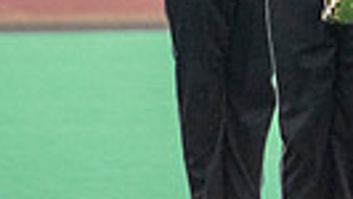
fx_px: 8579
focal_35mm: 916
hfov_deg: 2.4
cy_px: -245
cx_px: 555
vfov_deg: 1.3
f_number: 4.5
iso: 5000
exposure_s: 1/5000
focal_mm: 200
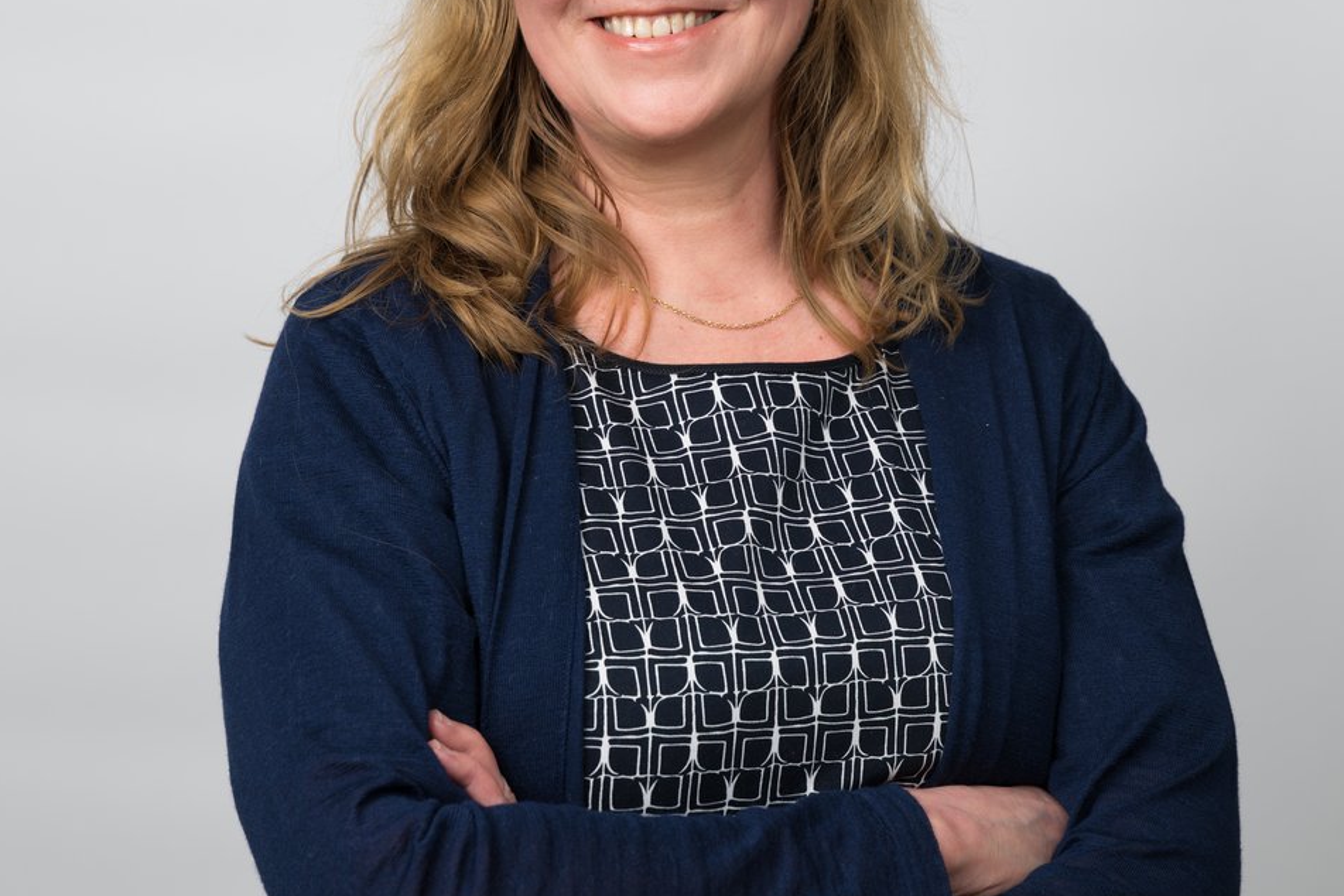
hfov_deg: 19.3
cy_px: 502
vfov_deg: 12.9
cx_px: 673
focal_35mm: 106
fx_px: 3957
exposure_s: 1/100
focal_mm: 70
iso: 50
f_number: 5.6
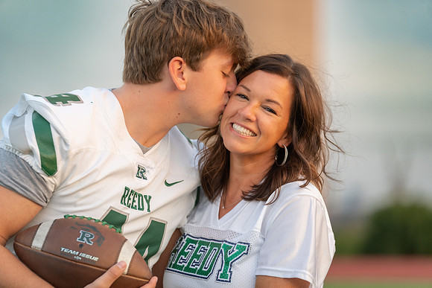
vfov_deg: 8.9
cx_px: 216
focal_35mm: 154
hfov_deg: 13.3
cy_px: 144
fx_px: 1848
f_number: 2.8
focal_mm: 154
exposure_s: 1/320
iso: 250
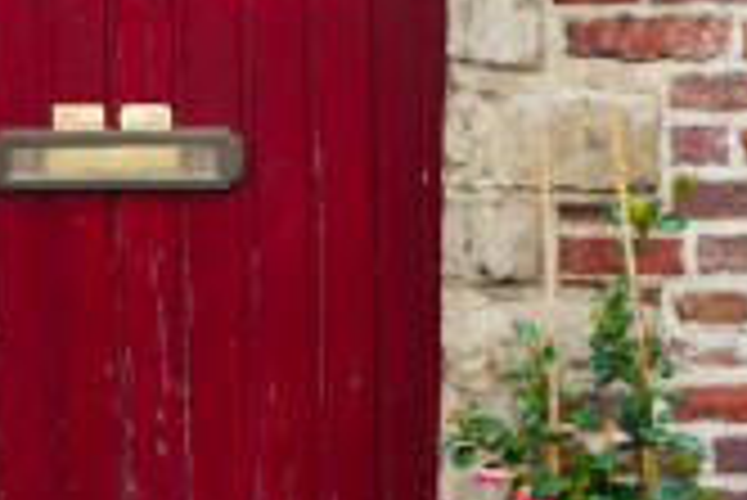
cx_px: 446
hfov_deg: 13.5
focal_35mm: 151
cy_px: -5
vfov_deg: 9.0
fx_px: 3144
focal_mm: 21
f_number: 5
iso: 100
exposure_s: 1/60
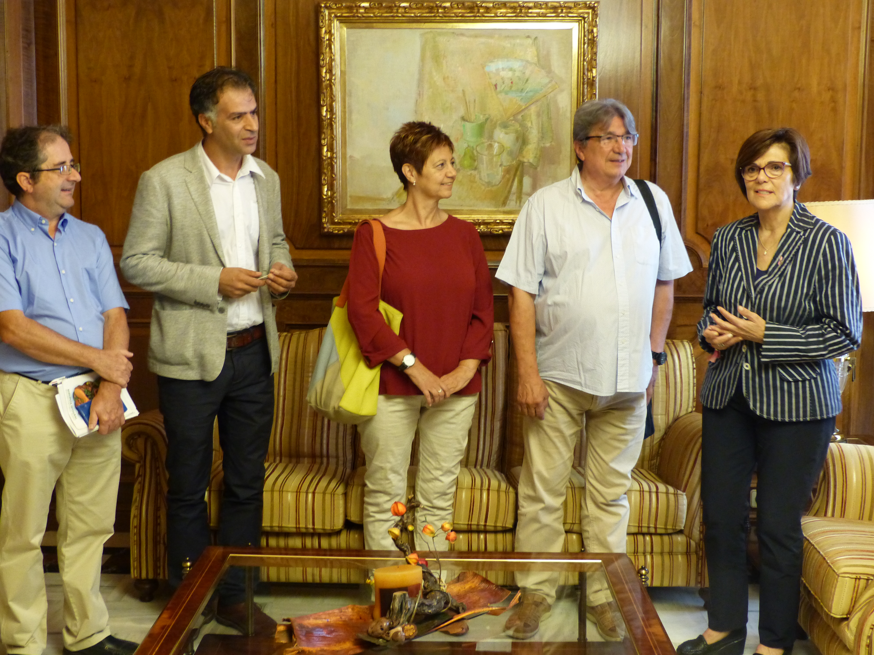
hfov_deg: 40.4
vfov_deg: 30.9
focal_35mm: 47
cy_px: 328
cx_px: 437
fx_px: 1187
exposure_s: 1/20
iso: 400
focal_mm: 8.4
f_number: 2.8
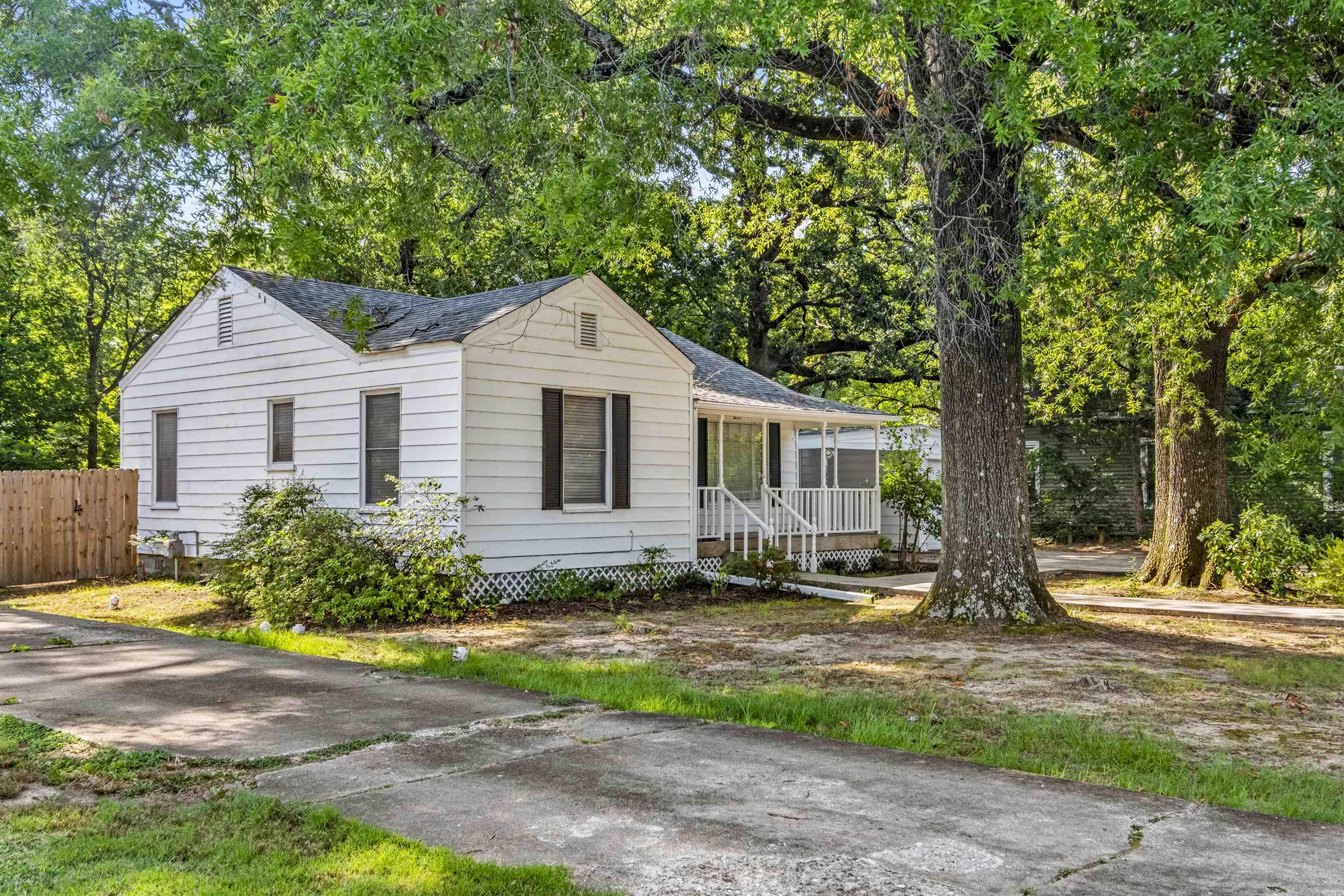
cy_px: 448
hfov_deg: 60.3
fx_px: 1157
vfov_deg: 42.3
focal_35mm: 31
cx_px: 672
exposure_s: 1/13
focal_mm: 20.9
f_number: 9
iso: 400
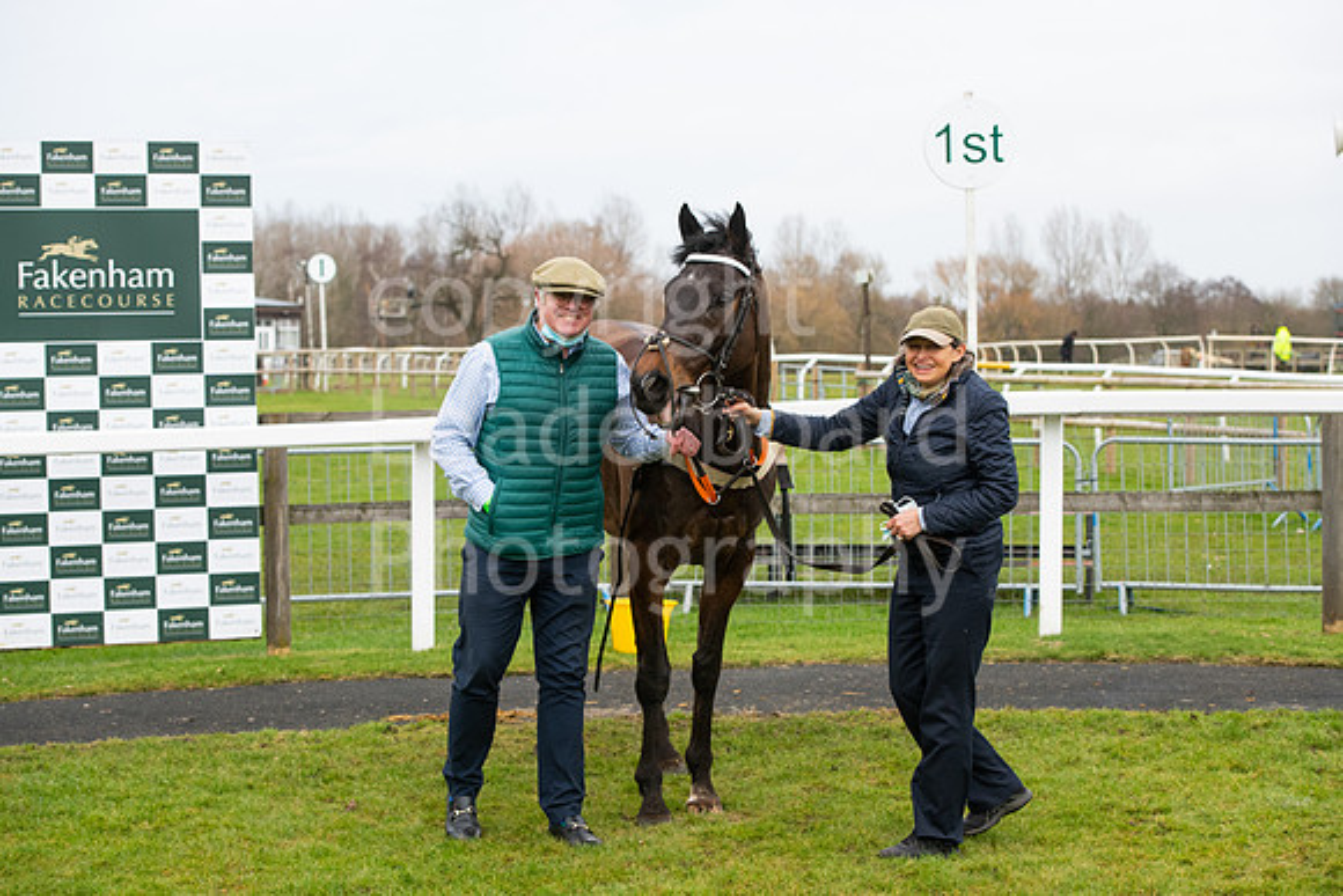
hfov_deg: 28.8
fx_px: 2612
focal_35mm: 70
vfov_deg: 19.5
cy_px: 448
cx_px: 672
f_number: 5.6
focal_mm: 70
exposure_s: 1/500
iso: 640
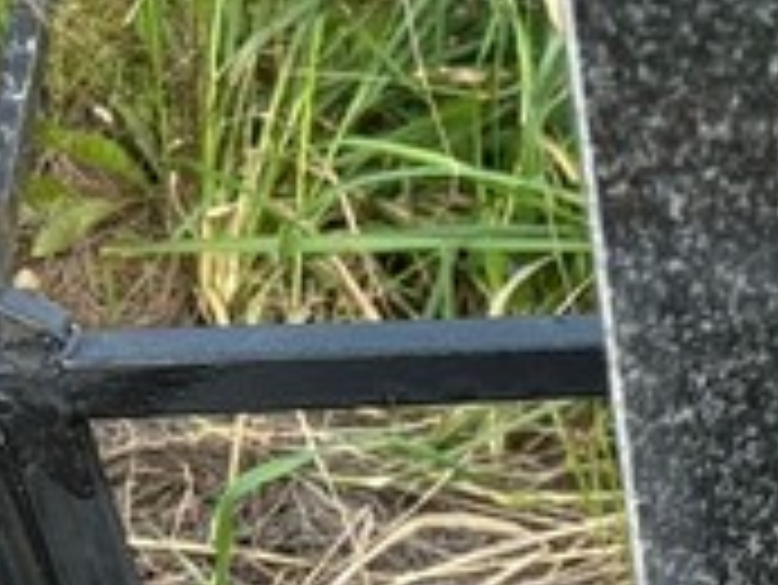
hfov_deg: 14.1
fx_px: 2699
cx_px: 1489
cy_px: 1094
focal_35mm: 120
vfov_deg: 11.4
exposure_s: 1/645
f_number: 1.6
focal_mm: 5.96
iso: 50
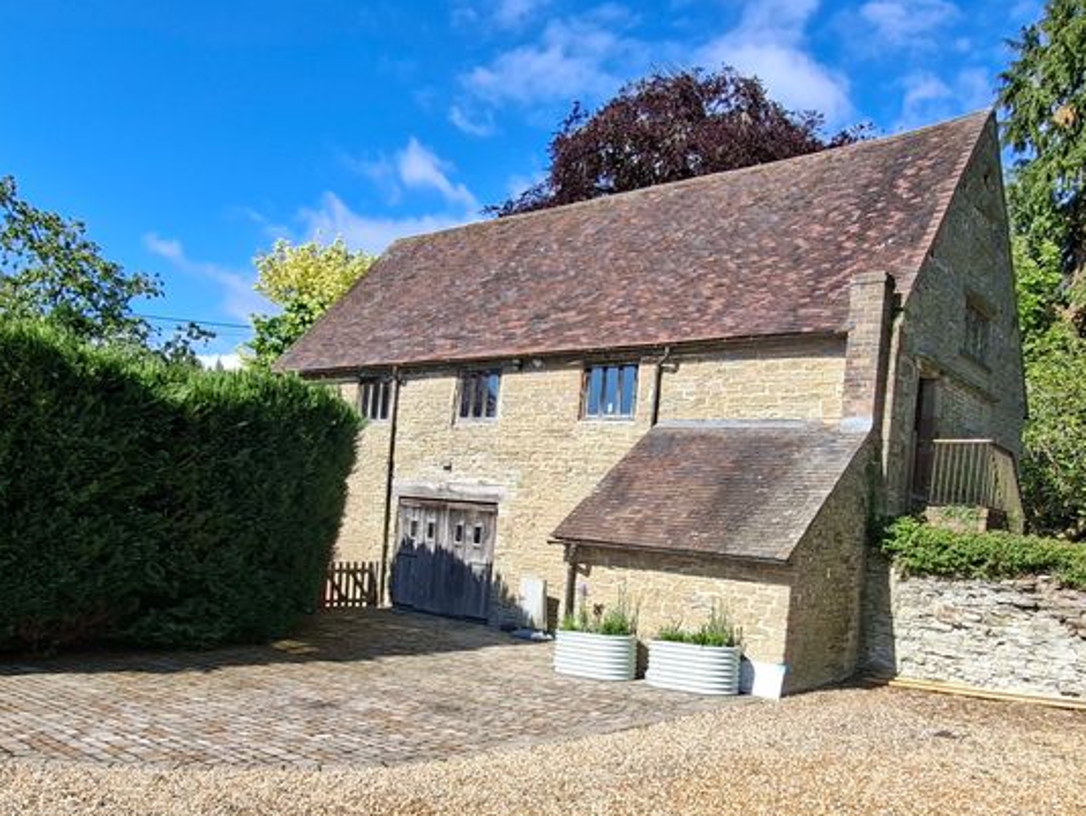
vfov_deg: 50.4
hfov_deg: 65.2
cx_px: 586
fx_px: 847
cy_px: 550
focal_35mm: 27
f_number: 2.2
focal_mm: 1.74
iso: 40
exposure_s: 1/870
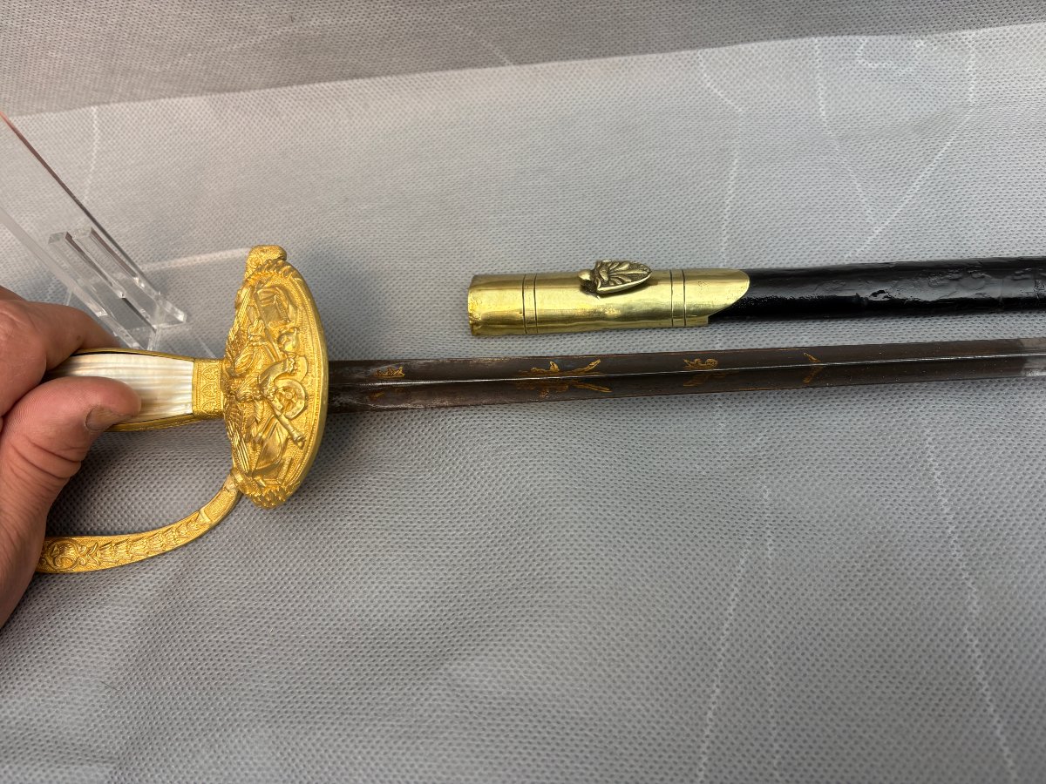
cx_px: 523
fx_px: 786
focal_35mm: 26
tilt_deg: -55.2
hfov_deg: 67.3
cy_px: 392
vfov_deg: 53.1
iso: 80
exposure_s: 1/50
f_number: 1.6
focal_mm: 5.96
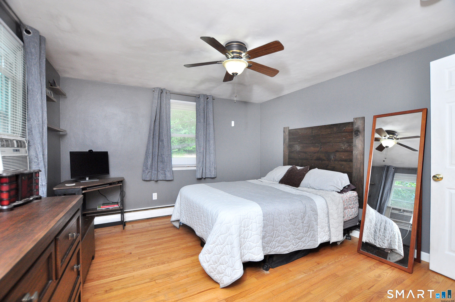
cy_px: 151
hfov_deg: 100.5
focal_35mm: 15
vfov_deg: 77.2
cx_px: 228
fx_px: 189
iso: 800
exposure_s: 1/200
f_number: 4.5
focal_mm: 10
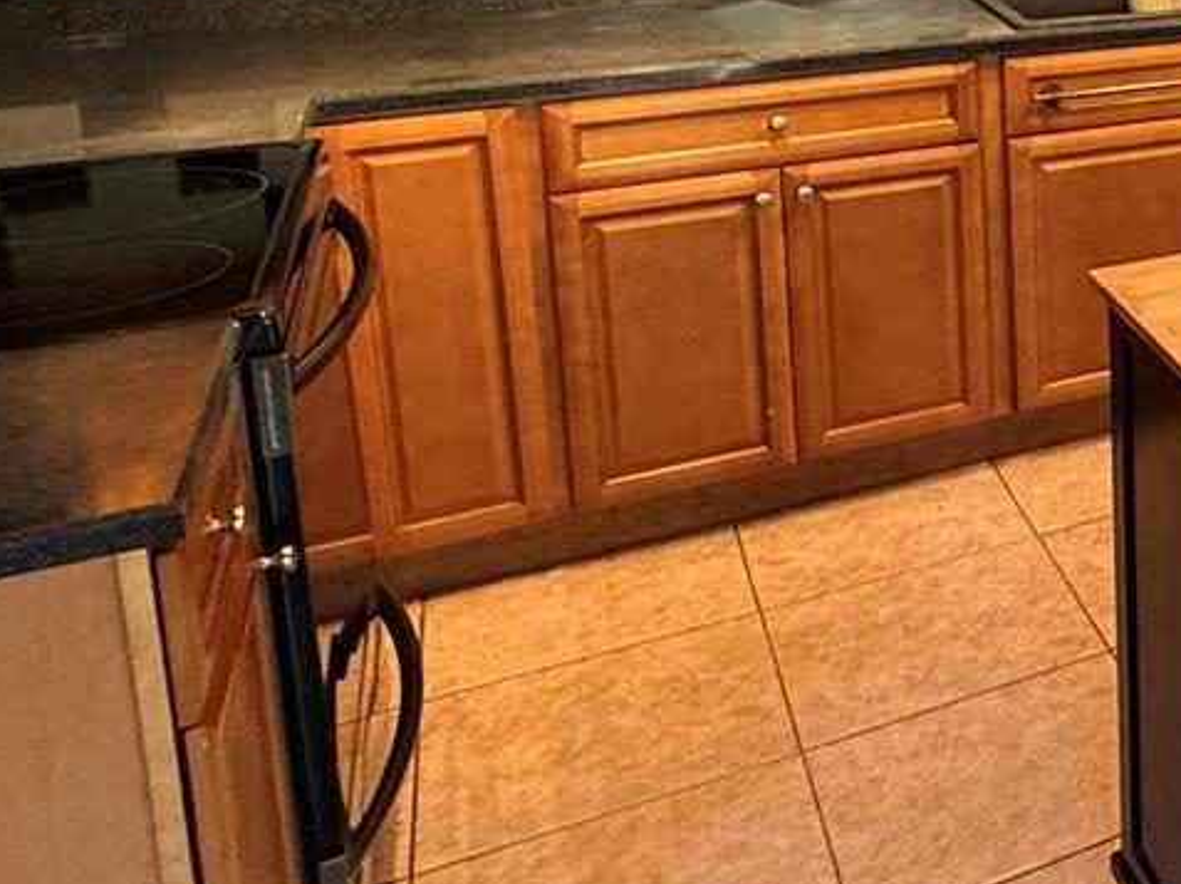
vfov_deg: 28.8
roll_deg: -3.0
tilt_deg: -9.7
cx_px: 1770
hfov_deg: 27.7
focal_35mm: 47
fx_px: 1602
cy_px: -10
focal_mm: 2.22
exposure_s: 1/60
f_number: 2.2
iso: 320
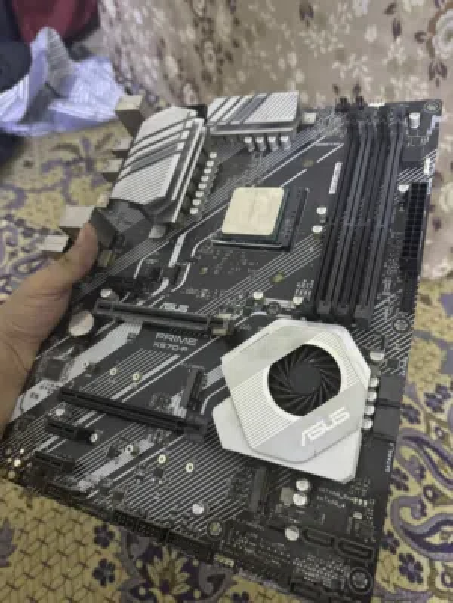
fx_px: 419
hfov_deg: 56.8
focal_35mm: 24
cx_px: 226
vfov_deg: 71.6
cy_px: 302
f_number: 1.78
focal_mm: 6.76
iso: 1000
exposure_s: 1/37
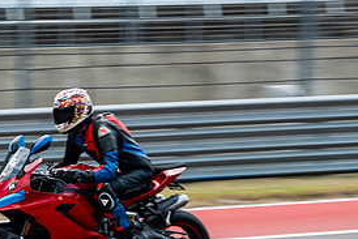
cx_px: 34
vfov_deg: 6.0
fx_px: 2288
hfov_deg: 8.9
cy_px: 167
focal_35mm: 230
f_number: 3.6
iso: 160
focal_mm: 55
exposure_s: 1/320
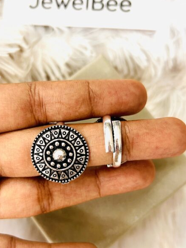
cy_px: 131
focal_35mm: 40
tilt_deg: -82.2
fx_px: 286
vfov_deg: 46.8
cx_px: 72
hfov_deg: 35.8
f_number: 1.5
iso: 160
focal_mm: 5.7
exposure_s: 1/50
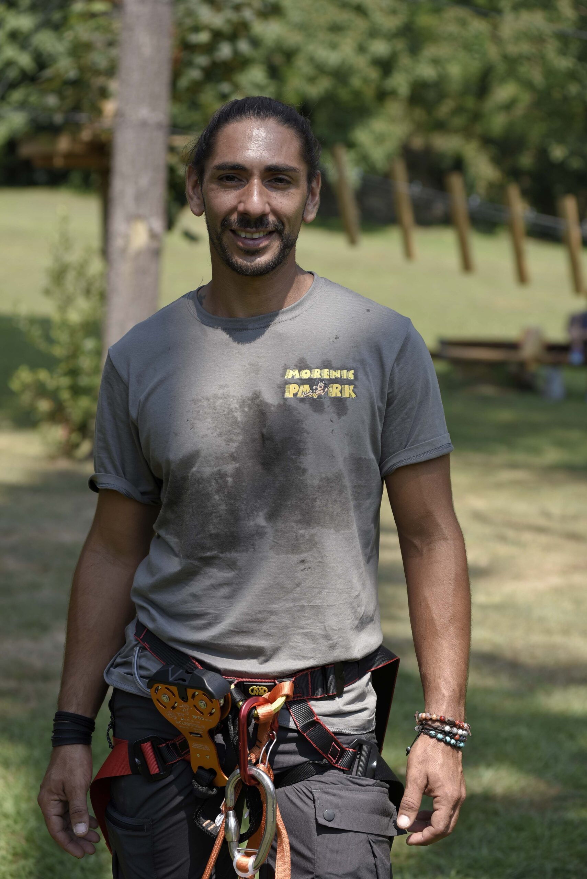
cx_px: 294
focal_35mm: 80
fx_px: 1955
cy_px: 440
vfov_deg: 25.4
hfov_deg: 17.1
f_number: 5.6
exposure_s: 1/500
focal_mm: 80
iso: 100
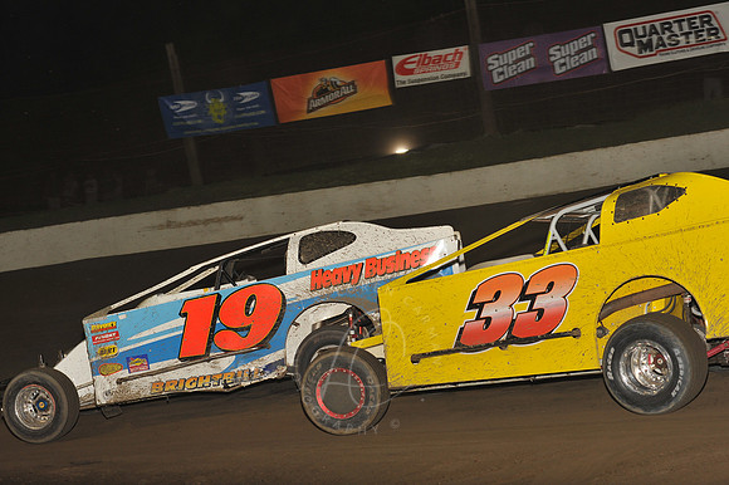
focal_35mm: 92
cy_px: 242
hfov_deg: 22.2
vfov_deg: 14.8
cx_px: 364
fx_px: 1862
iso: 800
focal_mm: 92
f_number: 6.3
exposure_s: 1/320
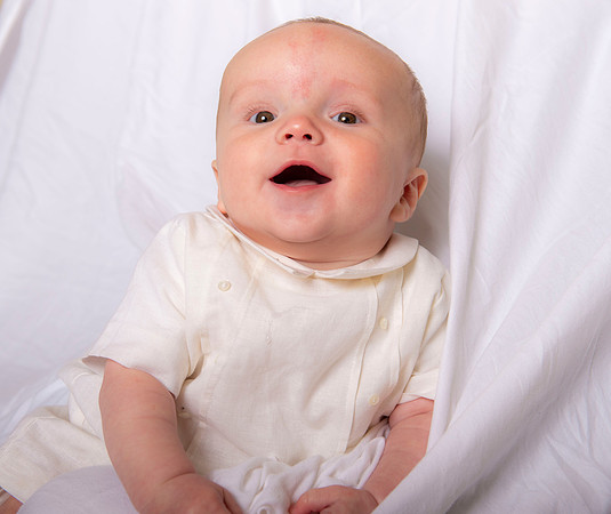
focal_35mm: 60
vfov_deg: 26.0
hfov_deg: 30.6
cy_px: 257
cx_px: 287
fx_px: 1115
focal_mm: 52
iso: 250
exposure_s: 1/200
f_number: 5.6
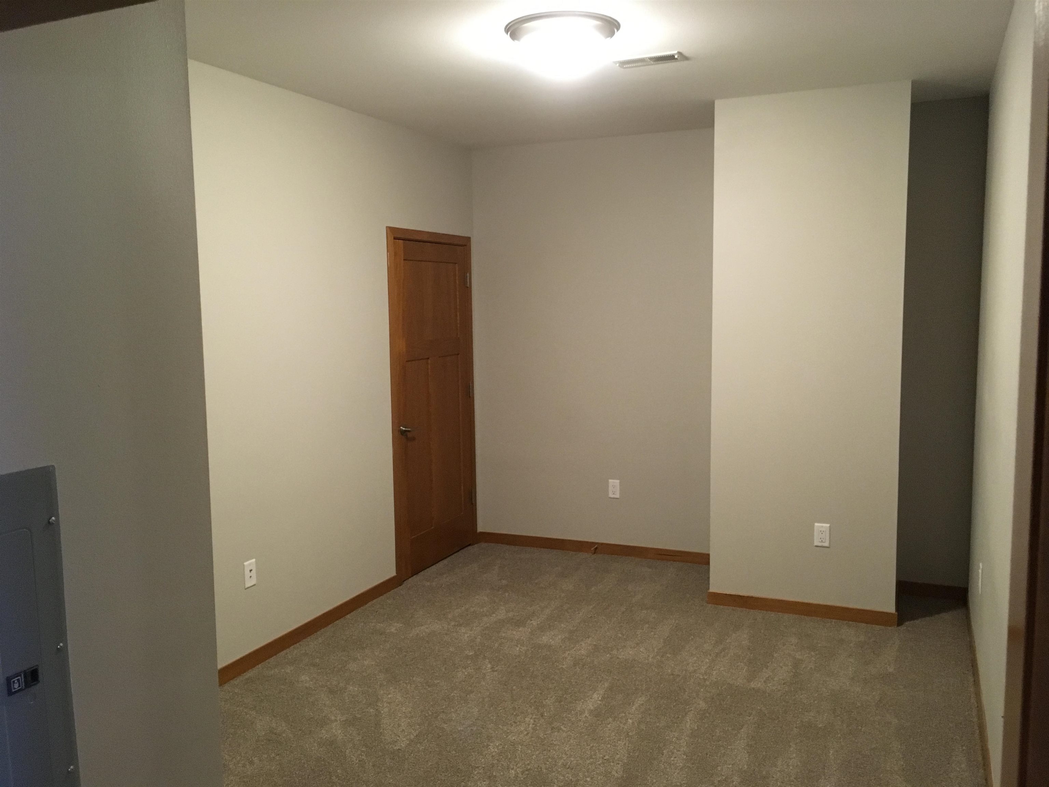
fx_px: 879
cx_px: 524
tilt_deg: -7.9
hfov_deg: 61.7
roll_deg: +1.0
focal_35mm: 29
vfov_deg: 48.2
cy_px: 394
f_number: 2.2
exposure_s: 1/30
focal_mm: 4.15
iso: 200
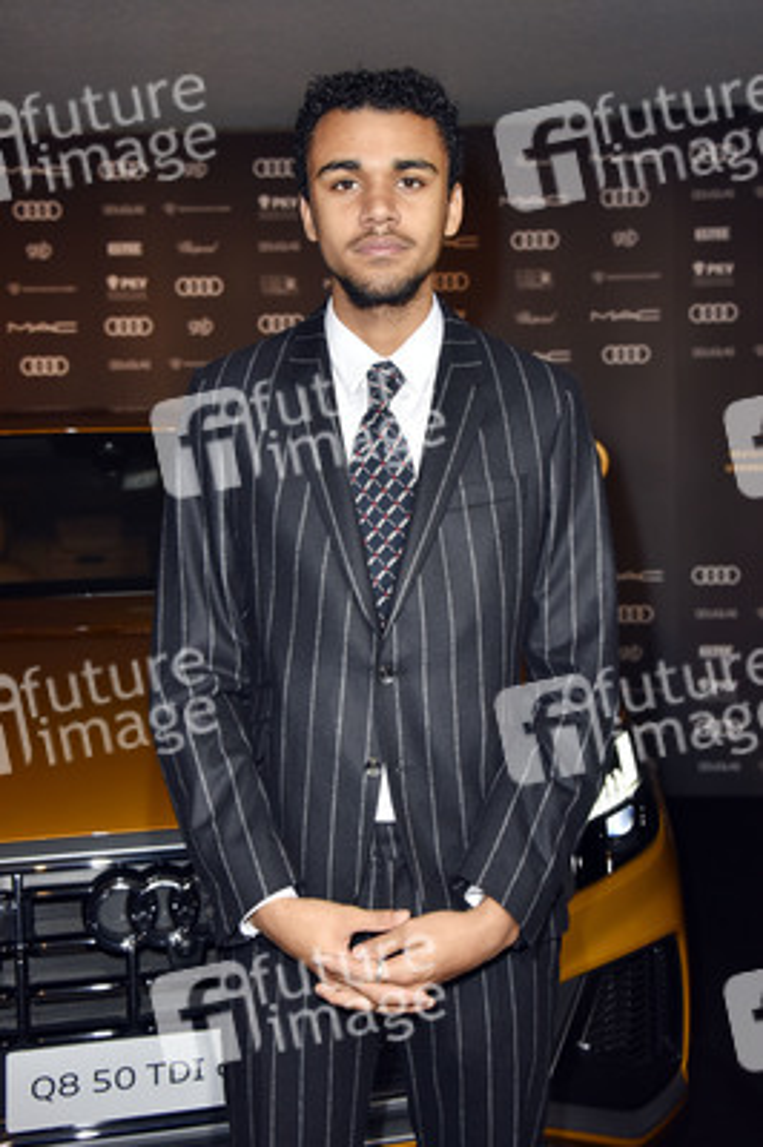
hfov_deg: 24.6
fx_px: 1751
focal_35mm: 55
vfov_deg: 36.3
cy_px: 574
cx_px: 382
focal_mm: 55
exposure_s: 1/200
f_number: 6.3
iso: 1250
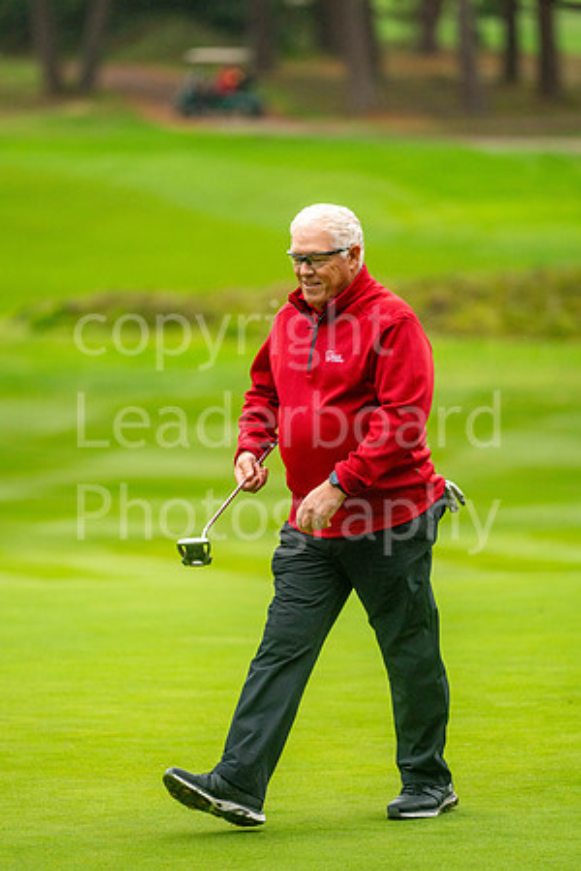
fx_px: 7262
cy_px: 436
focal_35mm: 300
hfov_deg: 4.6
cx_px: 290
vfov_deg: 6.9
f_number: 4
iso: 800
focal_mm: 300
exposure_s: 1/1250
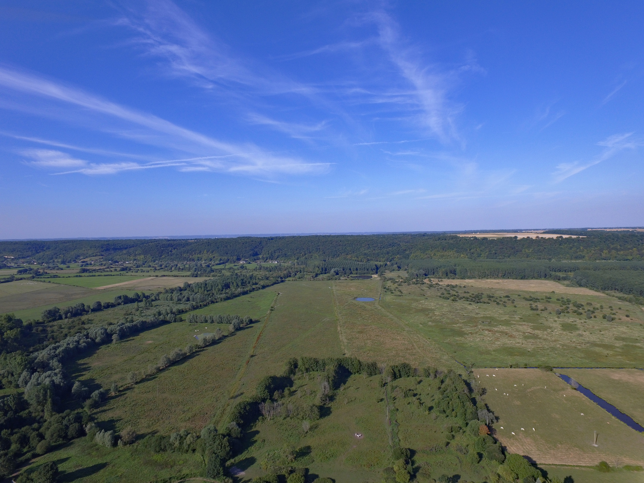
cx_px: 322
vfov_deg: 66.0
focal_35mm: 20
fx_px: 372
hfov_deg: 81.7
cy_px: 242
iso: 100
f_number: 2.8
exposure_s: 1/273
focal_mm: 3.61
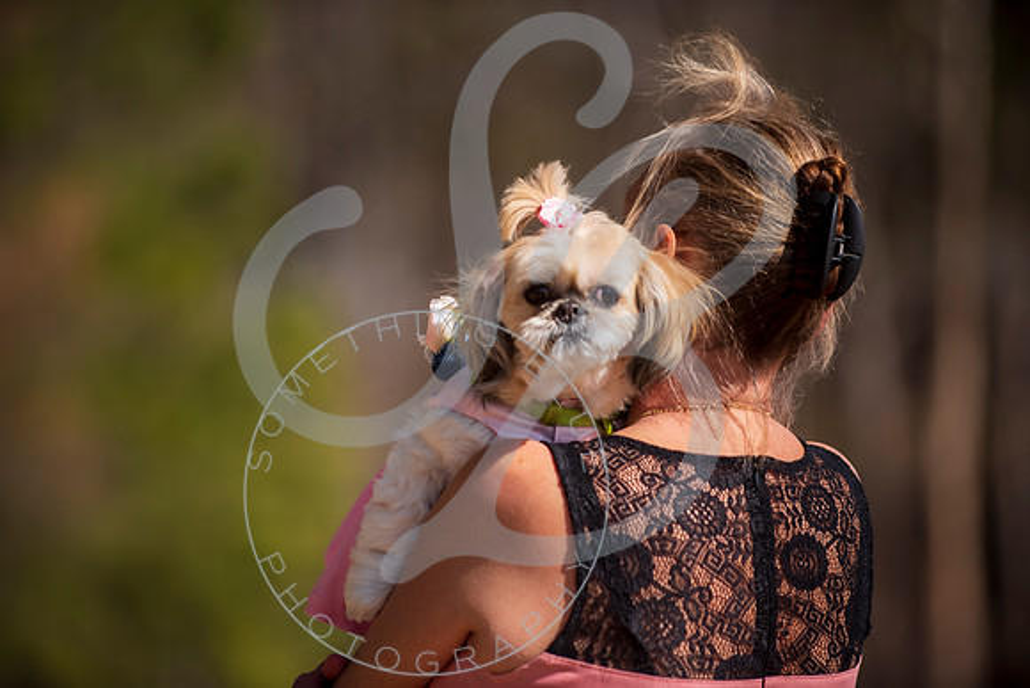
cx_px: 515
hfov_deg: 10.3
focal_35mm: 200
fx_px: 5723
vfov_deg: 6.9
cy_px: 344
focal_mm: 200
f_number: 2.8
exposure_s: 1/2000
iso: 100
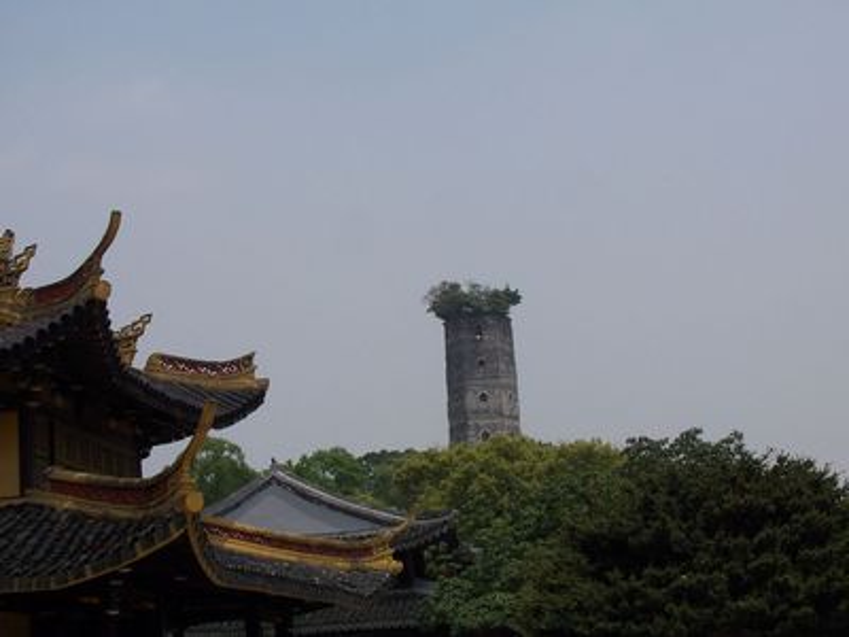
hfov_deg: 27.0
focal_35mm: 72
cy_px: 318
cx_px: 424
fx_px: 1766
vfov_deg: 20.4
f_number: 6.7
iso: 80
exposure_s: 1/750
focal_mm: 12.3
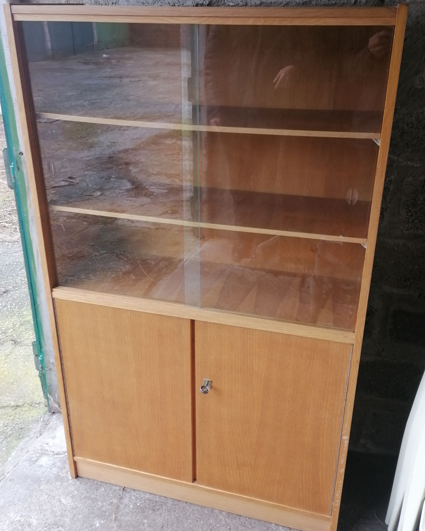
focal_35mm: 37
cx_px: 210
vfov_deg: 49.1
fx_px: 582
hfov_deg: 40.1
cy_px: 273
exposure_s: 1/100
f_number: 1.8
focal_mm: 5.4
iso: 80
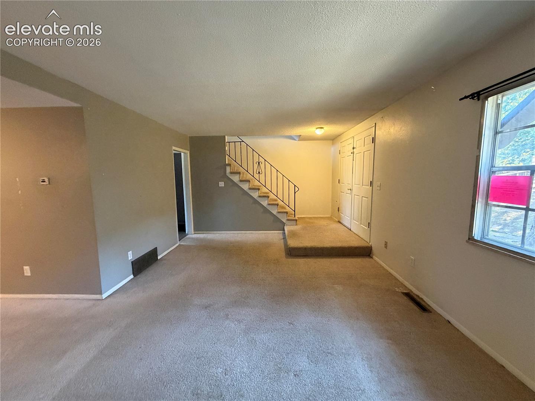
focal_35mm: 14
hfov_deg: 102.1
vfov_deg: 85.7
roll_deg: +1.3
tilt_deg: -6.8
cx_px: 268
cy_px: 200
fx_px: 216
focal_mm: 2.22
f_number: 2.2
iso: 500
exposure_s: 1/60
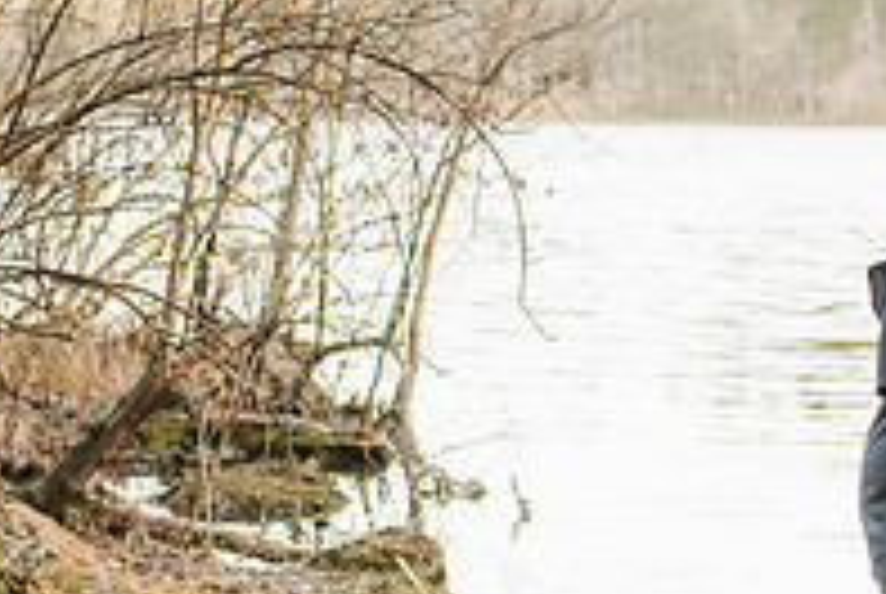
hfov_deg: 13.7
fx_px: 3623
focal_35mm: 147
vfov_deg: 9.4
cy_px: 241
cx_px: 949
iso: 640
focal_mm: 50
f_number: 2.8
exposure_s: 1/400
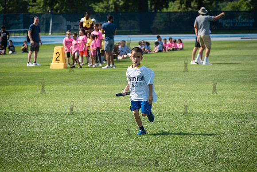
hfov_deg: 16.1
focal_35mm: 127
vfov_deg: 10.8
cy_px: 86
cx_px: 128
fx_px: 906
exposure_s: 1/1600
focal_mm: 125
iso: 400
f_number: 5
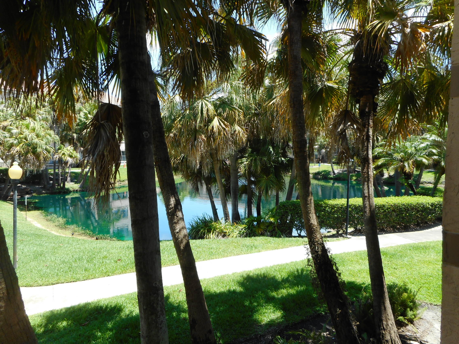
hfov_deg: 69.4
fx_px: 331
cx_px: 230
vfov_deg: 54.9
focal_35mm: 25
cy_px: 172
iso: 80
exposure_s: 1/200
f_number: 3.7
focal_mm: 4.5
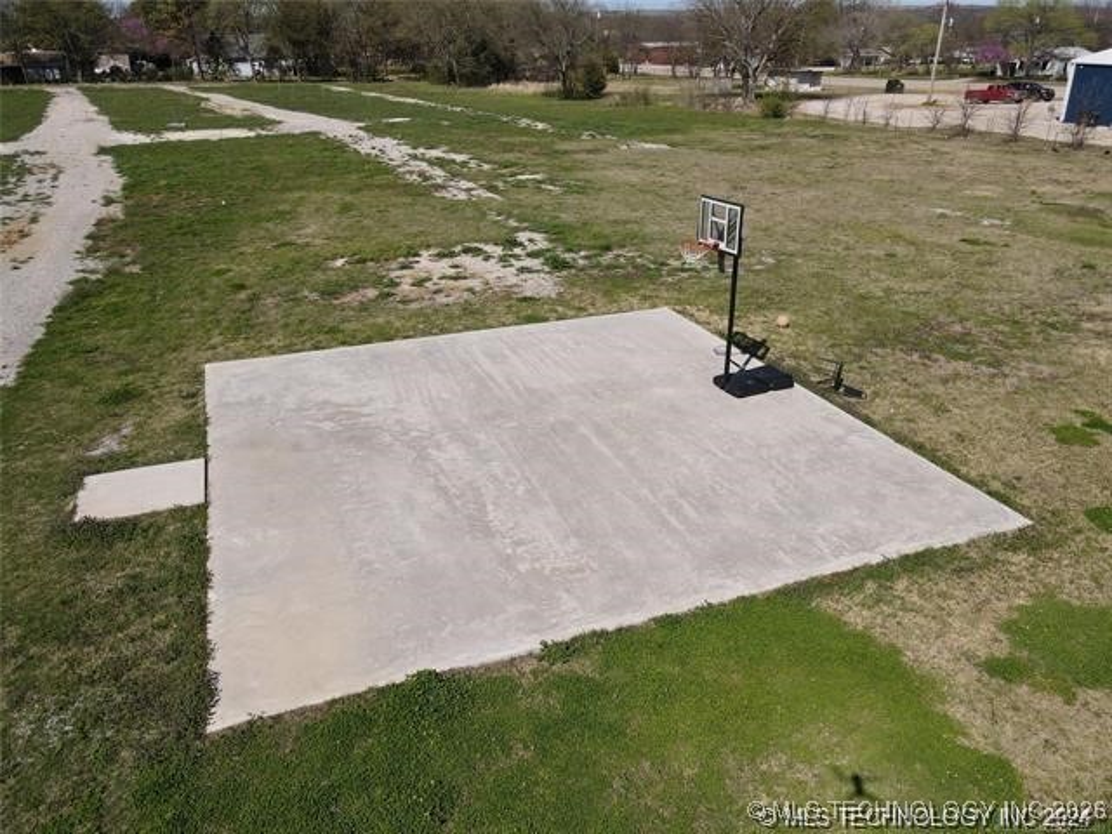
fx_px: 771
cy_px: 417
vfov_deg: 56.8
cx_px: 556
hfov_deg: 71.6
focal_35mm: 24
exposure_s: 1/1000
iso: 100
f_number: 2.8
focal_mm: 4.5
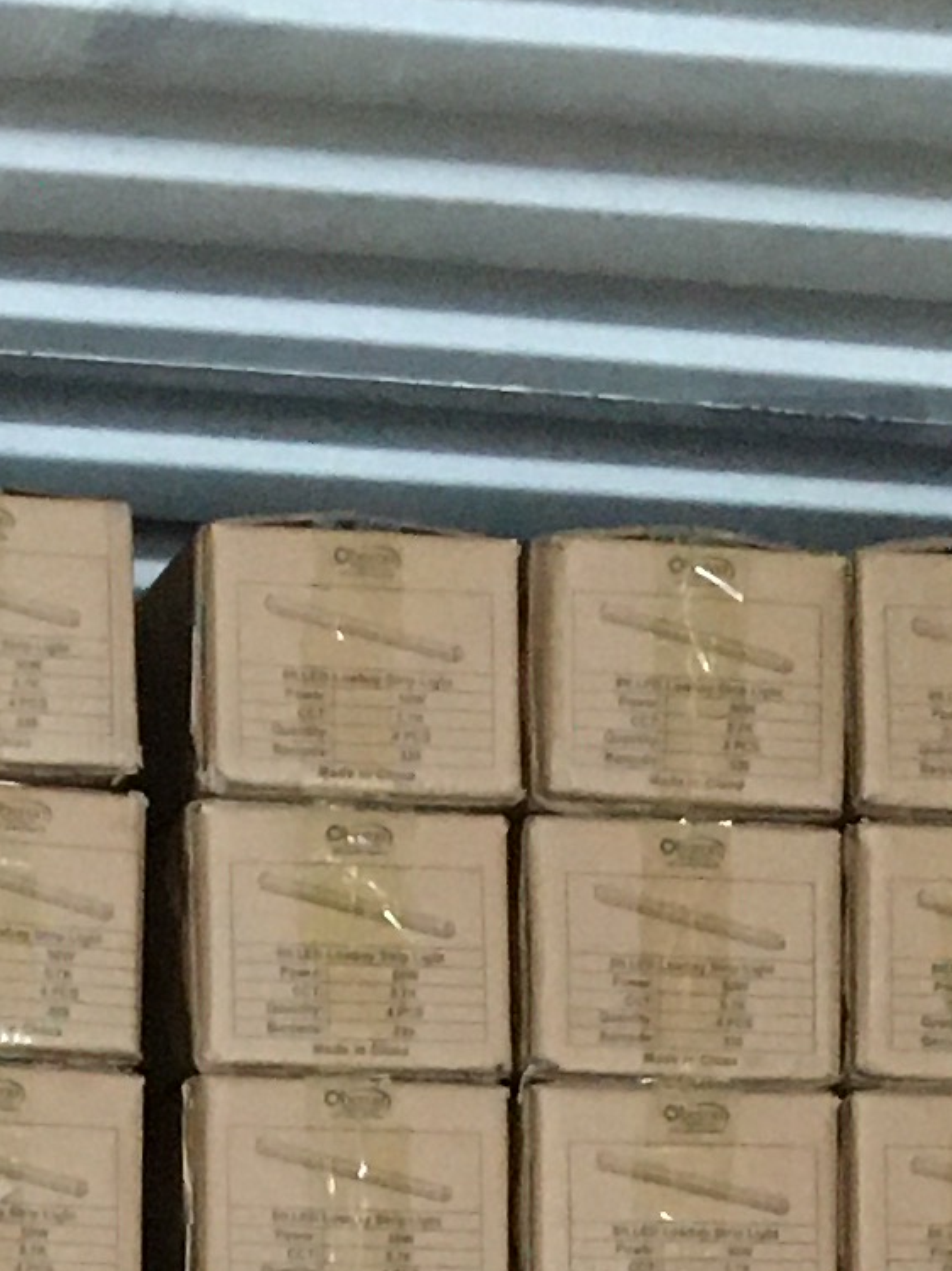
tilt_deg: -1.9
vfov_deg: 11.2
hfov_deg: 9.5
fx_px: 5724
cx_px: 93
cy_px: 2730
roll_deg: +1.5
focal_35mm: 156
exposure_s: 1/25
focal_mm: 4.15
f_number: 2.2
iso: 200
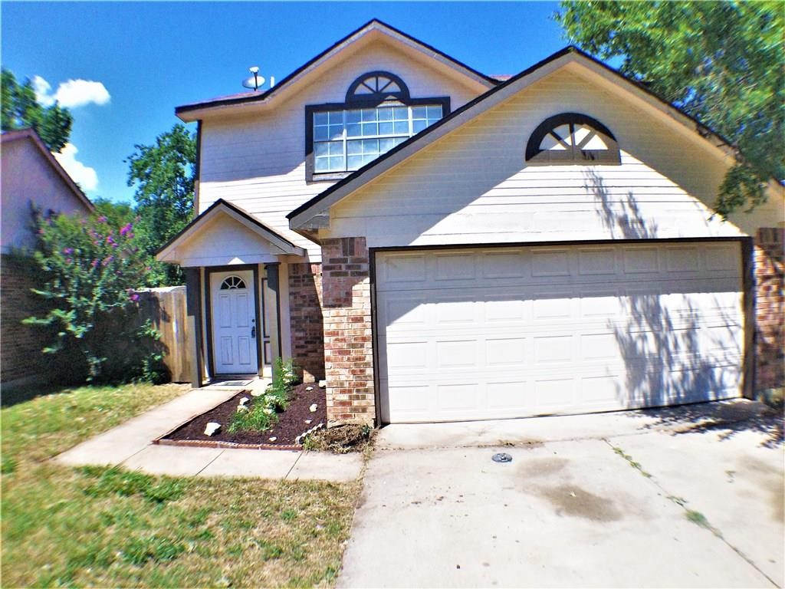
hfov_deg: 61.7
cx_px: 392
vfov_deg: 48.2
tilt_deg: +5.4
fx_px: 658
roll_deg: -1.0
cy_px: 294
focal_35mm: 29
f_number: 2.2
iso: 32
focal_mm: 4.15
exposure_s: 1/5128
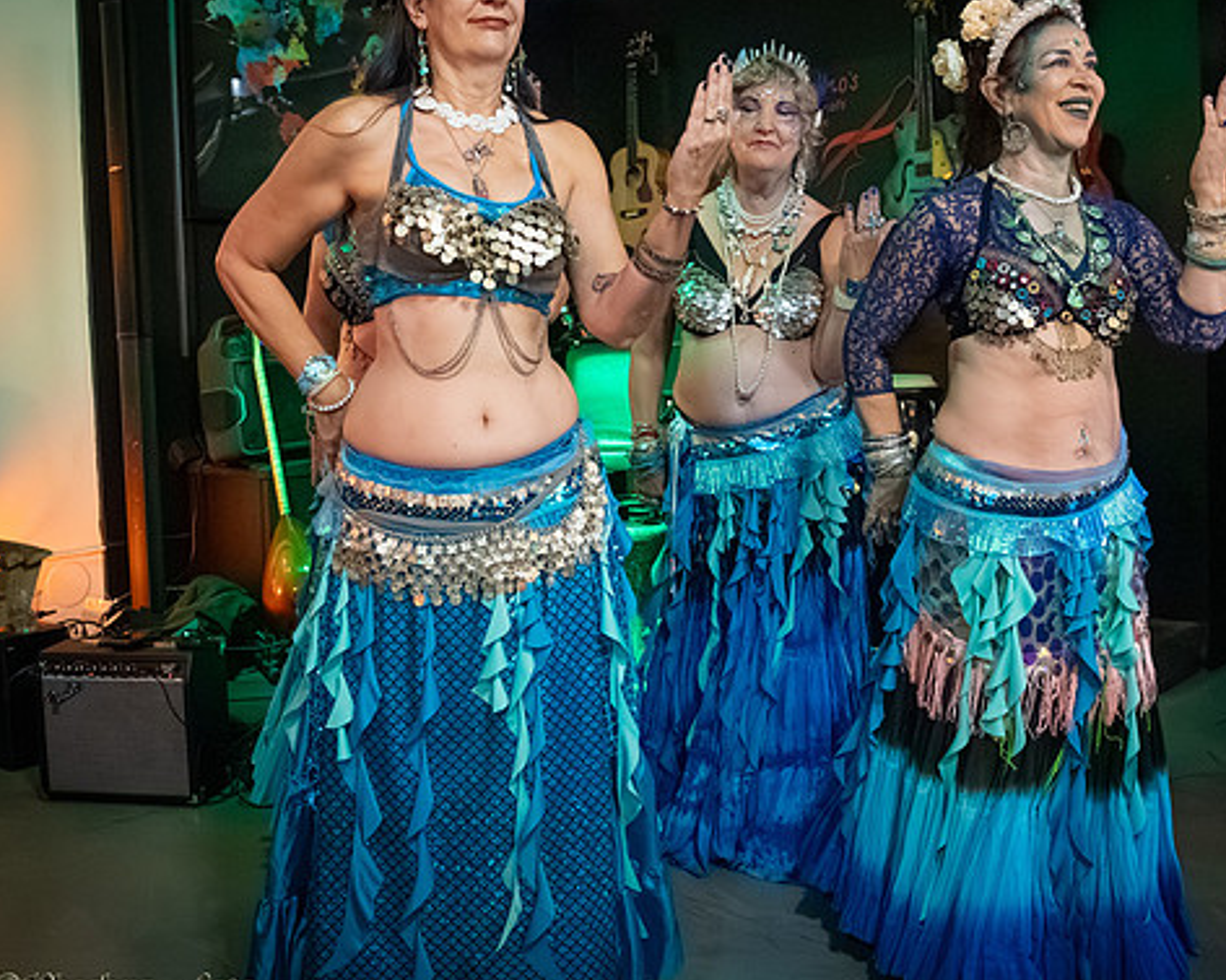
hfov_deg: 49.1
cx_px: 564
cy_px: 408
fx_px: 1342
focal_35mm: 37
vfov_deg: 40.0
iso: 40000
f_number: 4
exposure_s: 1/250
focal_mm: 26
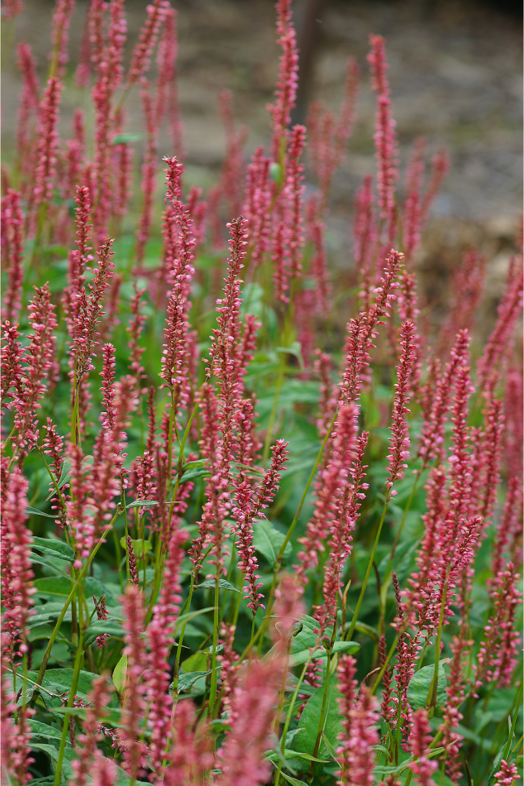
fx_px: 3275
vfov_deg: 13.7
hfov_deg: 9.1
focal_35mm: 150
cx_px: 262
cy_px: 393
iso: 100
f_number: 4
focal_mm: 100
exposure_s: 1/160
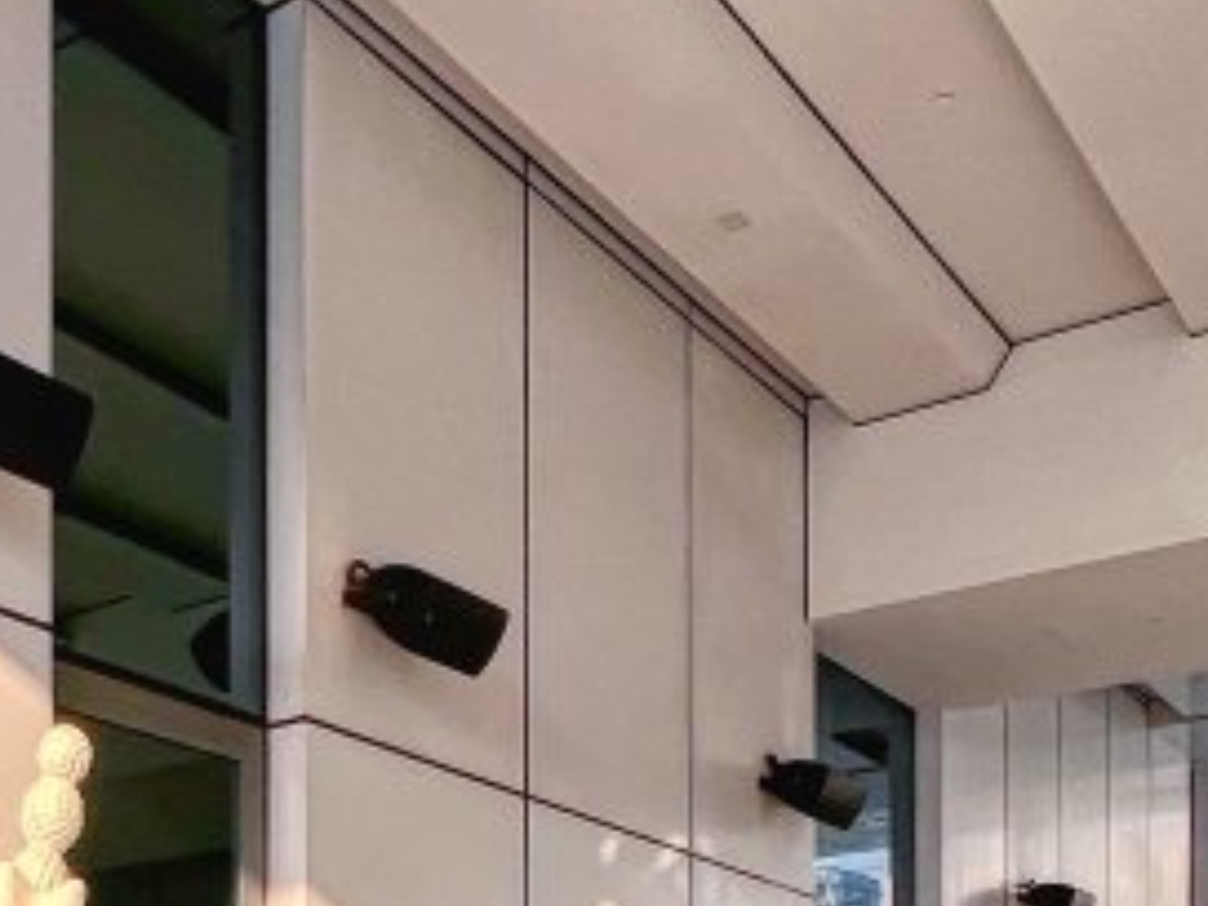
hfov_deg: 38.0
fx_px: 1710
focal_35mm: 49
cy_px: 1363
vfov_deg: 23.6
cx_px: 315
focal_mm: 1.6
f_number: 1.8
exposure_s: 1/381
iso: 32
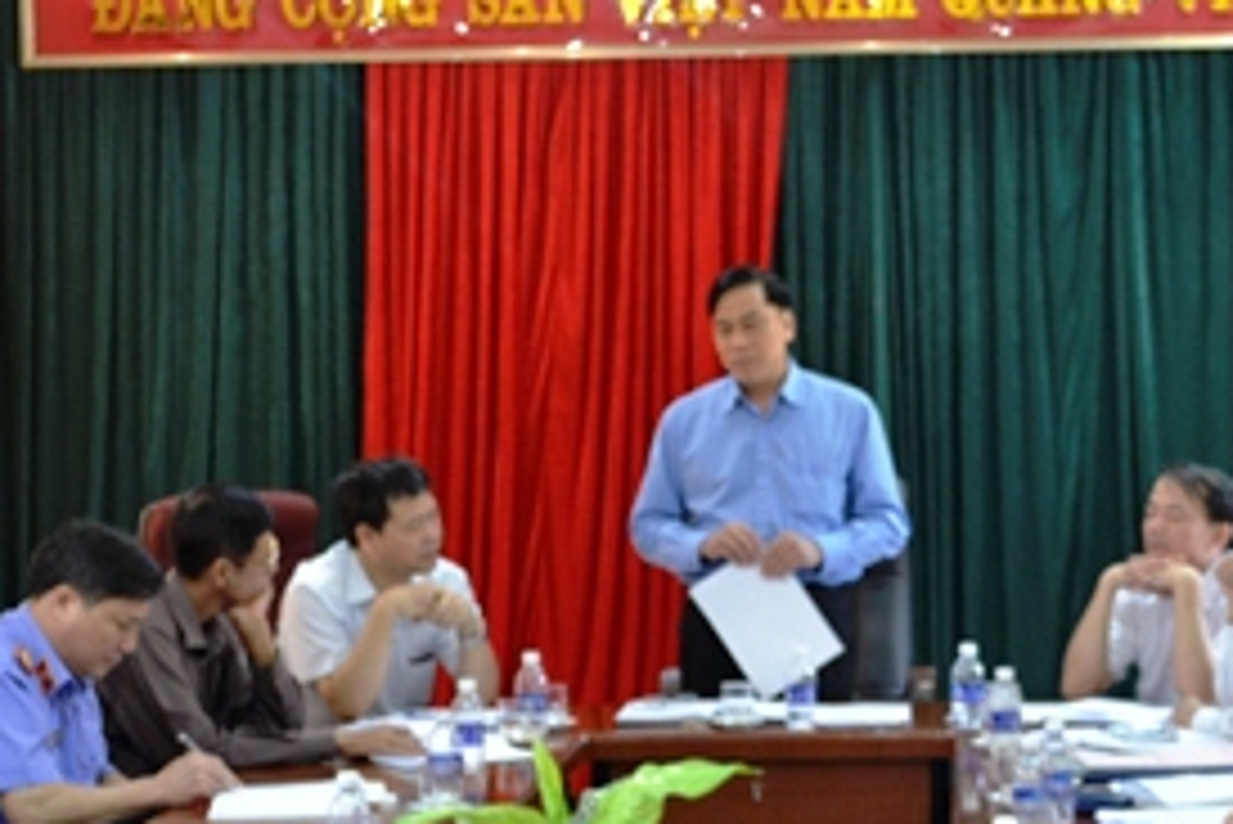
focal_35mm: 84
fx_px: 2878
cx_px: 886
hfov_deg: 24.0
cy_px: 439
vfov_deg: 16.3
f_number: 4
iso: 500
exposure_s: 1/15
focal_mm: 24
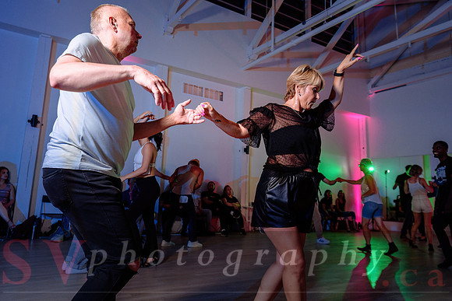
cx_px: 226
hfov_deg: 68.1
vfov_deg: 48.4
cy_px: 134
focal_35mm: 27
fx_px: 334
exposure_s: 1/125
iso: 800
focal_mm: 24
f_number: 3.5
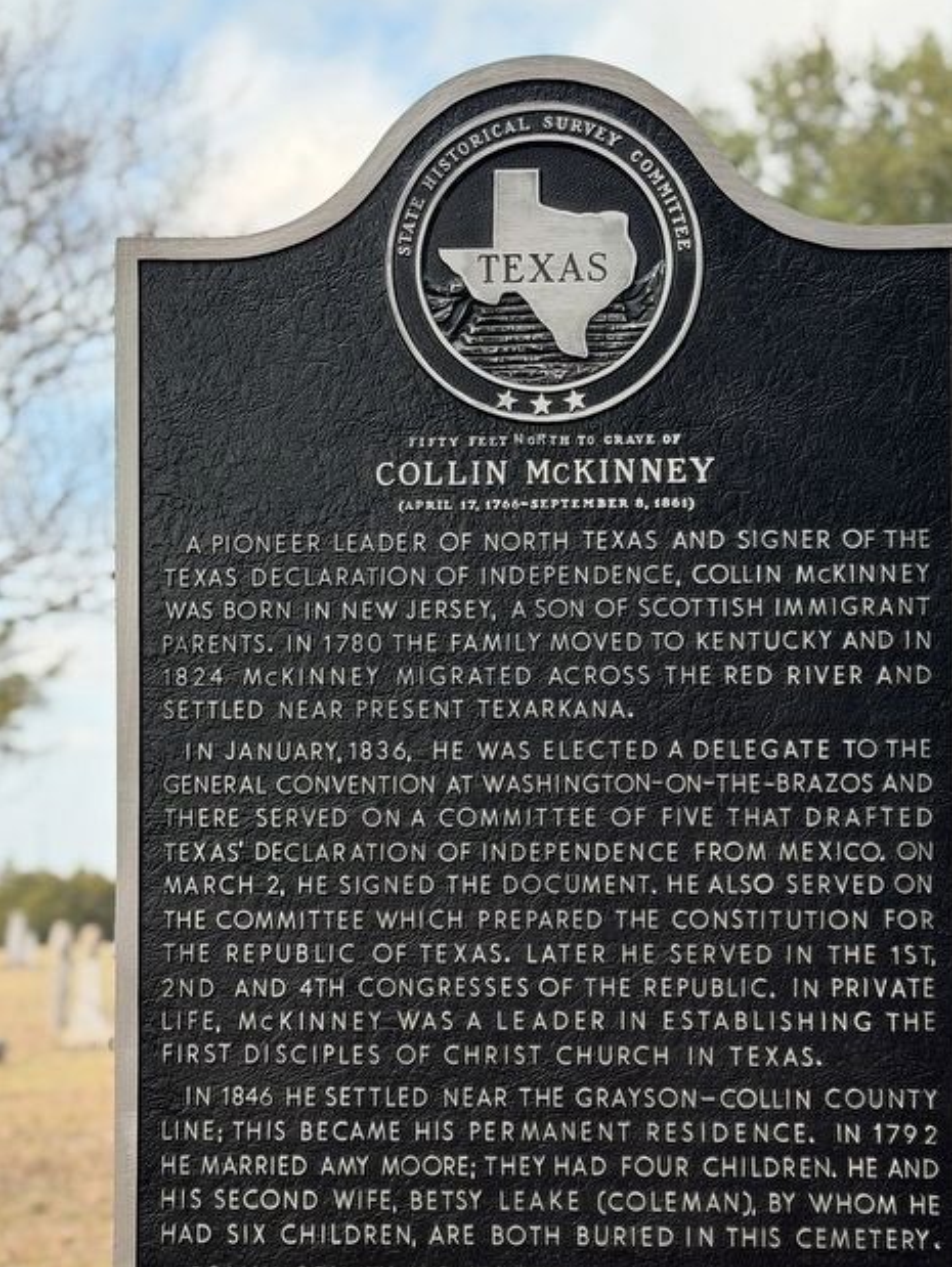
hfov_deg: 23.7
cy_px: 710
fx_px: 2271
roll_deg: +1.7
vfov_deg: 31.1
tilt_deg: +4.5
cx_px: 545
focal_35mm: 62
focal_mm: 6.76
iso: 100
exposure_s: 1/561
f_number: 1.78
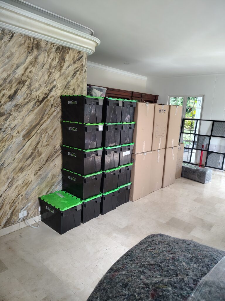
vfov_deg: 71.6
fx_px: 208
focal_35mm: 24
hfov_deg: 56.8
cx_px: 112
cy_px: 150
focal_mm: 5.56
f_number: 1.8
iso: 807
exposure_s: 1/120
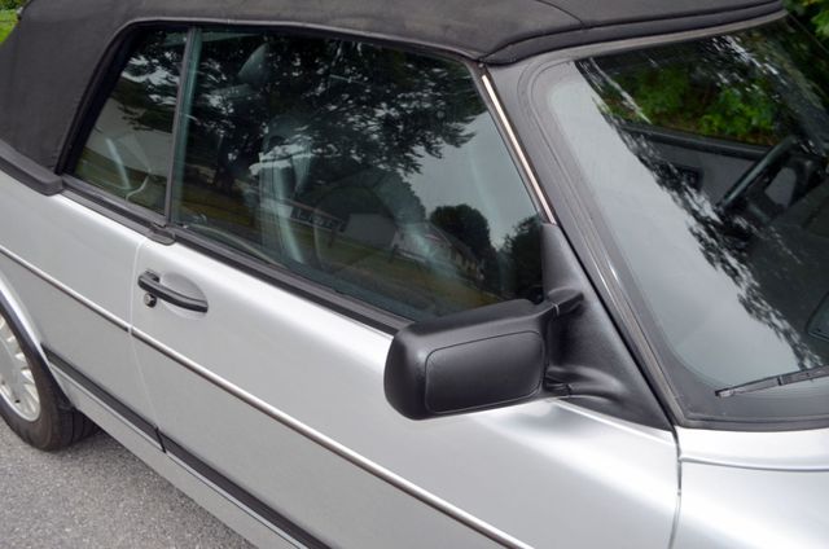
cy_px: 274
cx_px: 414
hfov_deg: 62.0
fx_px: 689
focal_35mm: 30
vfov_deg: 43.4
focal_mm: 20
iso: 100
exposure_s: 1/200
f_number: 4.5
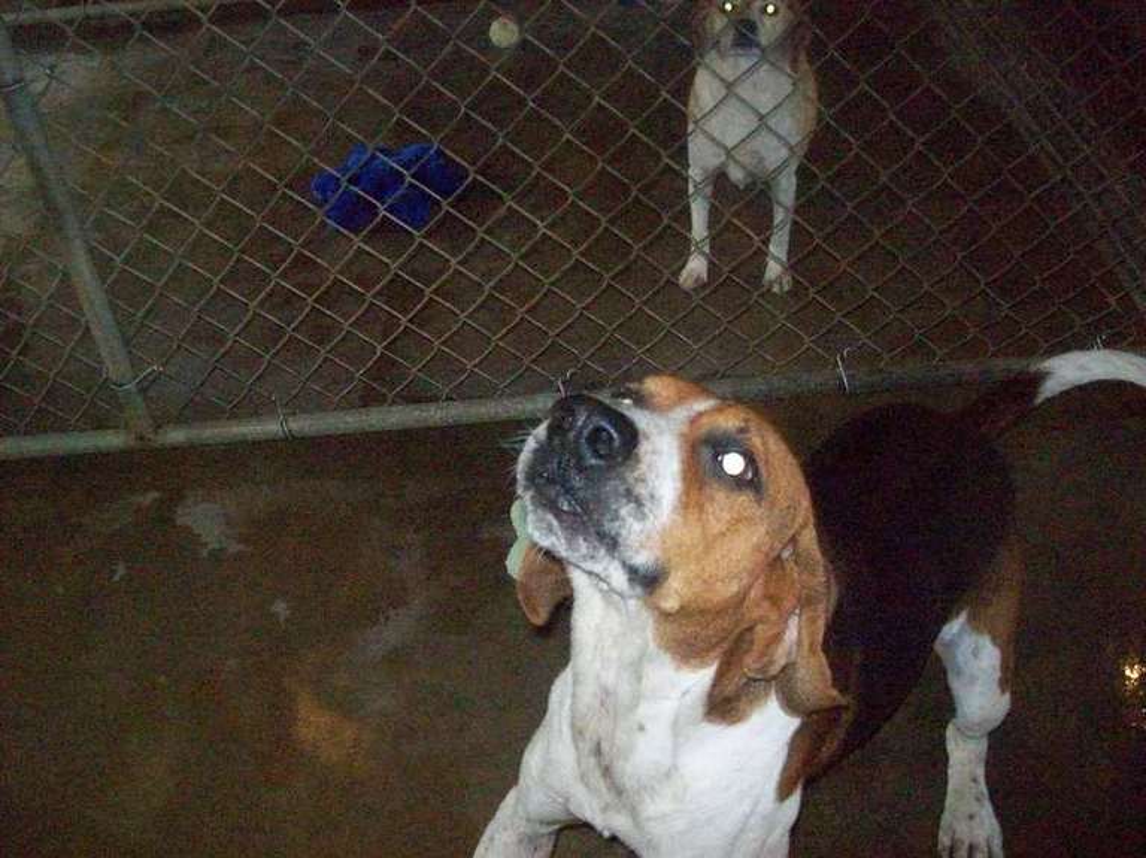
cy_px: 429
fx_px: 1191
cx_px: 573
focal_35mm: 36
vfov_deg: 39.6
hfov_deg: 51.4
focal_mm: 6
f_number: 2.7
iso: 800
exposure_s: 1/128
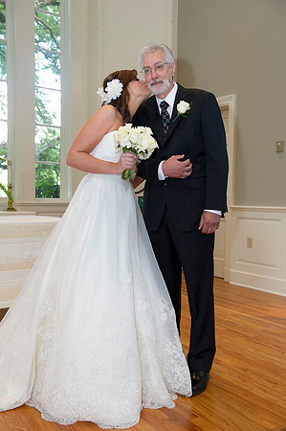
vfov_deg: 53.2
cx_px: 143
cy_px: 216
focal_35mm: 36
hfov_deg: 36.8
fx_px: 430
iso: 800
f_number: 5
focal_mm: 36
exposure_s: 1/125
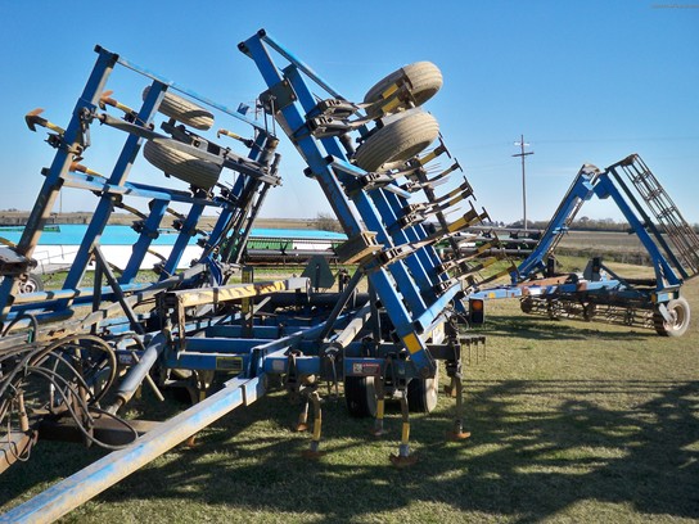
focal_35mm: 35
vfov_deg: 40.7
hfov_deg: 52.6
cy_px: 262
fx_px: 707
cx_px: 350
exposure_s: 1/500
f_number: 4.7
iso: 160
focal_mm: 6.3
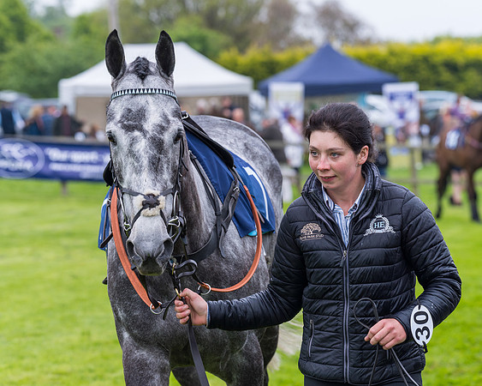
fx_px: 2712
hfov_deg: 10.2
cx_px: 211
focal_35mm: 190
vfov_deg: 8.1
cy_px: 225
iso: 400
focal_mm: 135
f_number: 5
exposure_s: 1/500
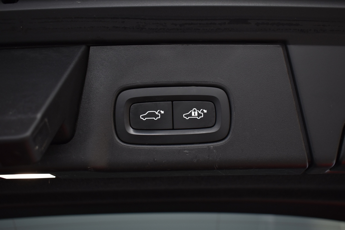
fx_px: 374
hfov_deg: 49.6
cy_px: 115
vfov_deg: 34.2
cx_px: 172
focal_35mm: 39
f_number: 4
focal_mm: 26
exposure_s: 1/40
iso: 500
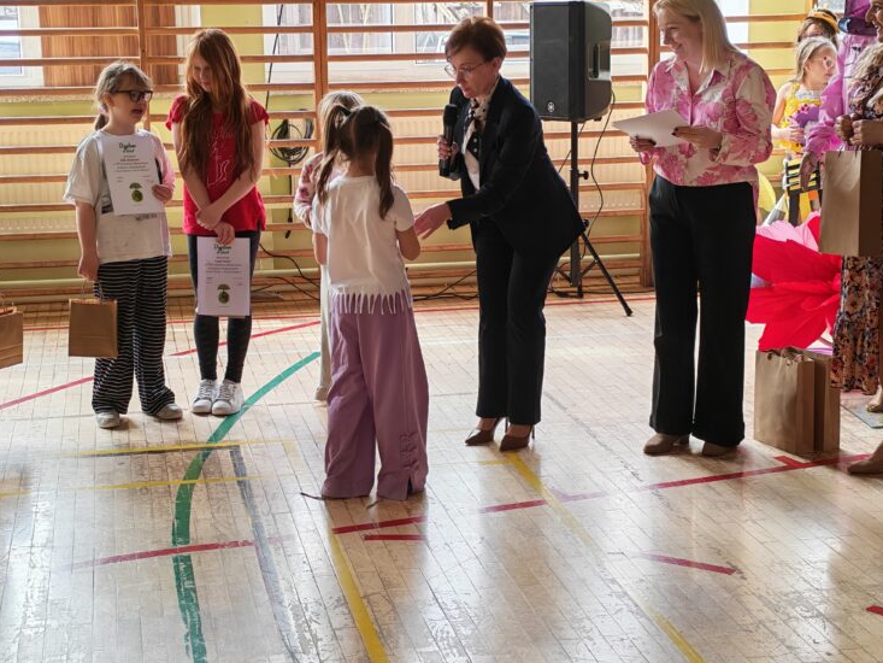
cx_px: 437
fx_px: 1684
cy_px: 325
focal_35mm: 66
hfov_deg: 29.4
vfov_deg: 22.3
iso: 400
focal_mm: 6.12
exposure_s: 1/110
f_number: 1.9
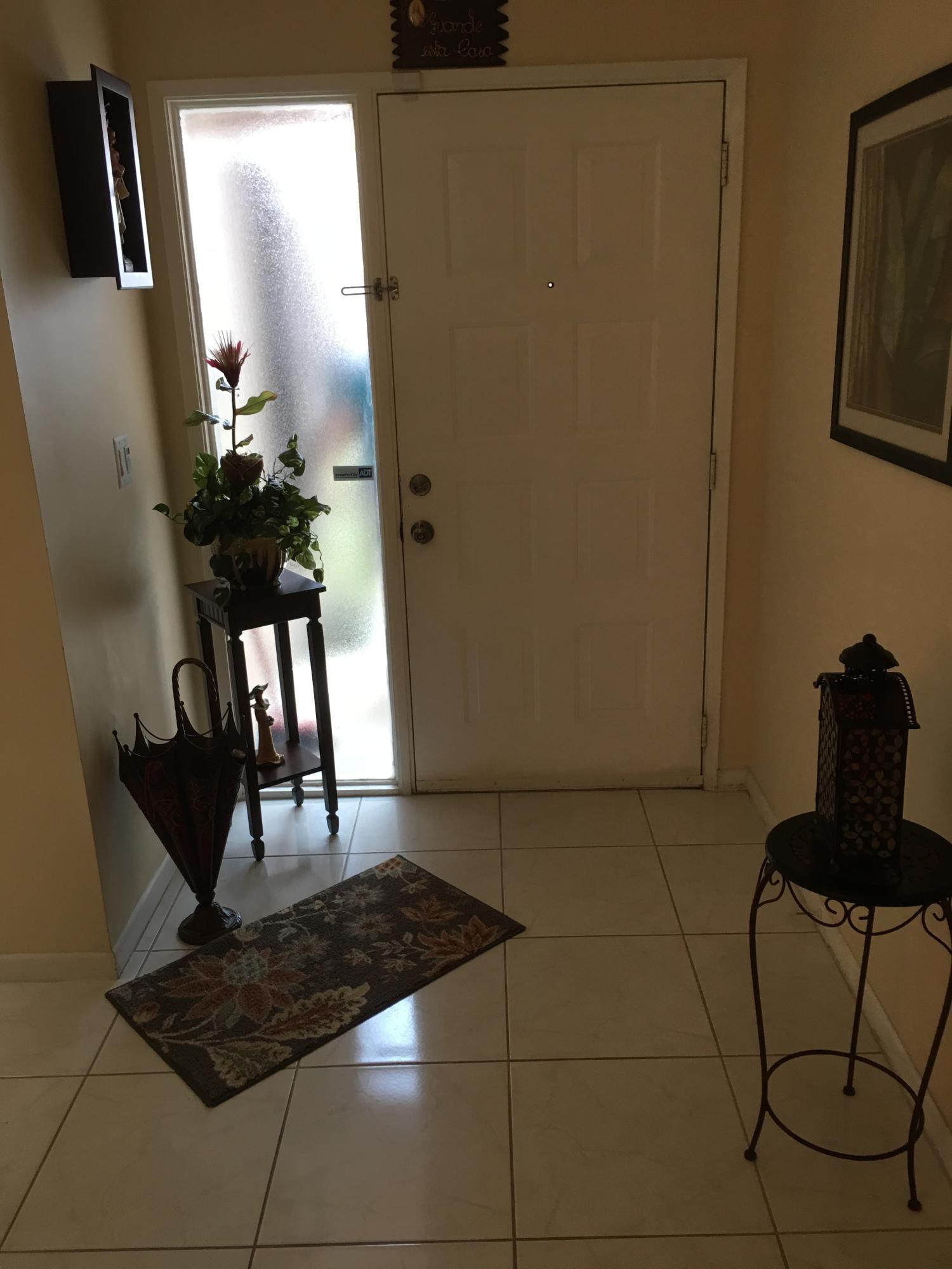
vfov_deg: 61.7
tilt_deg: -16.0
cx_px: 476
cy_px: 634
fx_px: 1063
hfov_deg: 48.2
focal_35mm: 29
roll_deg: +2.1
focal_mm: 4.15
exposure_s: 1/15
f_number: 2.2
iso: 32
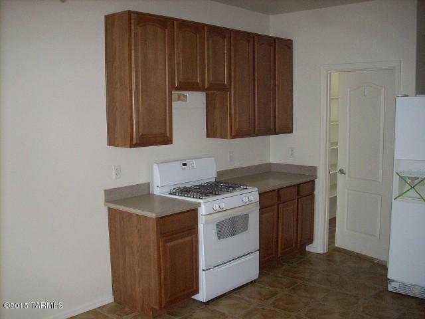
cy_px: 160
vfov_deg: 38.7
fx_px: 454
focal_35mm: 37
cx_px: 212
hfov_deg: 50.1
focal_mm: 6.2
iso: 259
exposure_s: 1/60
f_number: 2.8
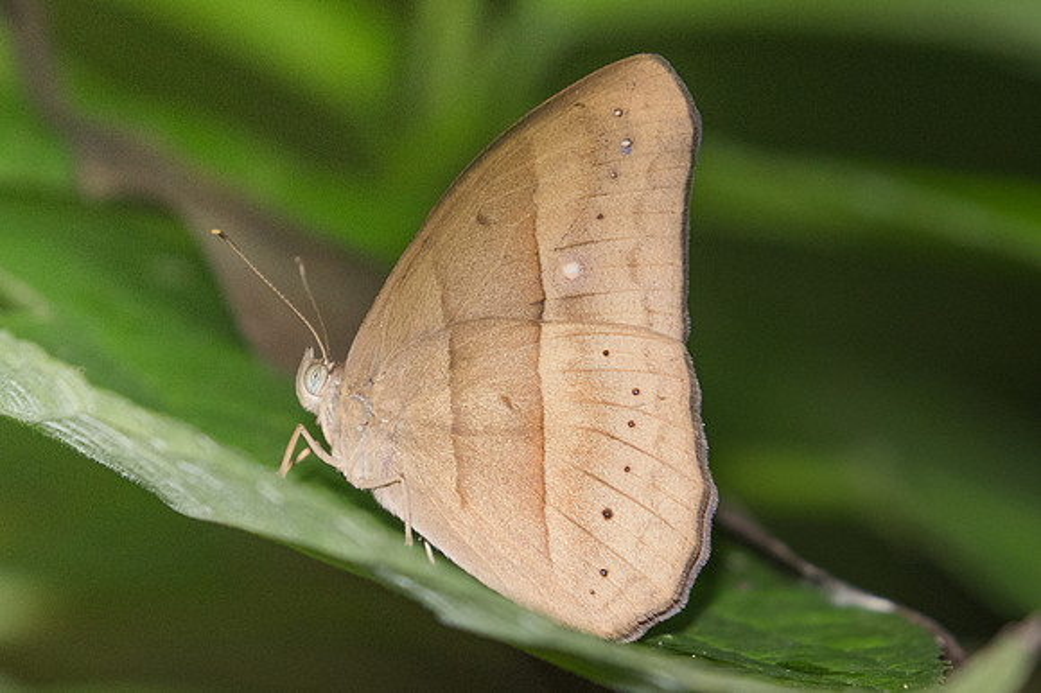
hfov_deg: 2.2
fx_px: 26537
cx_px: 479
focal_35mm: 918
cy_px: 418
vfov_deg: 1.5
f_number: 6.3
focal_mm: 400
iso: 1250
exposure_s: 1/250
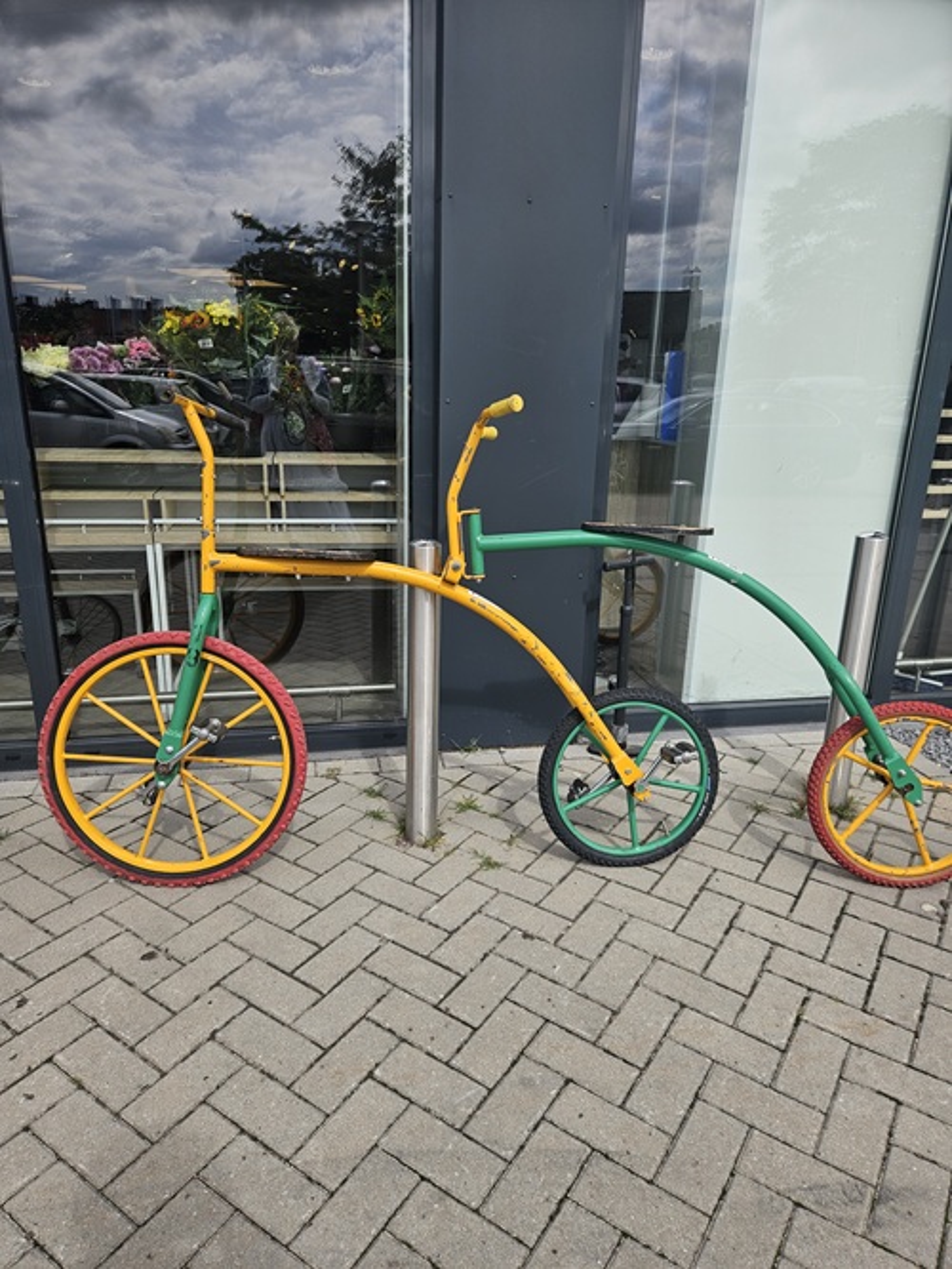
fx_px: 843
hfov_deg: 58.9
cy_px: 634
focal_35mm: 23
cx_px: 476
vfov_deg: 73.9
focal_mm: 5.4
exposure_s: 1/1704
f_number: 1.8
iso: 25
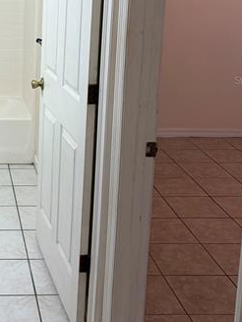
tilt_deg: -7.0
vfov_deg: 31.1
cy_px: 80
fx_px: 567
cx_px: -4
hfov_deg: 23.0
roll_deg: +0.0
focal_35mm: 61
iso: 64
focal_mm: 5.96
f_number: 1.6
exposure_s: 1/120
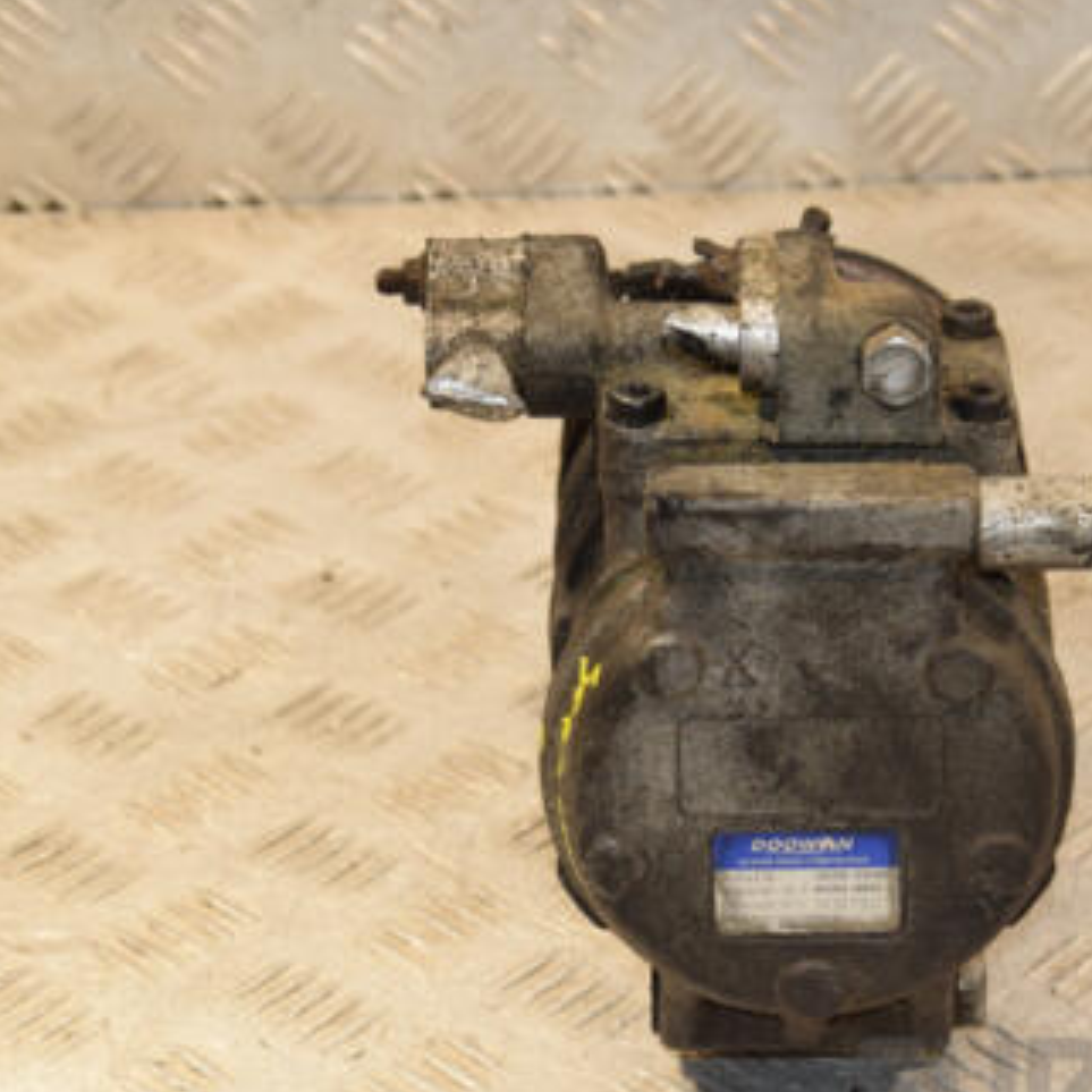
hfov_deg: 14.6
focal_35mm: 119
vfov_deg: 14.6
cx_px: 793
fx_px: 4247
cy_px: 636
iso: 800
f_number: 6.3
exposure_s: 1/200
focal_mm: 50
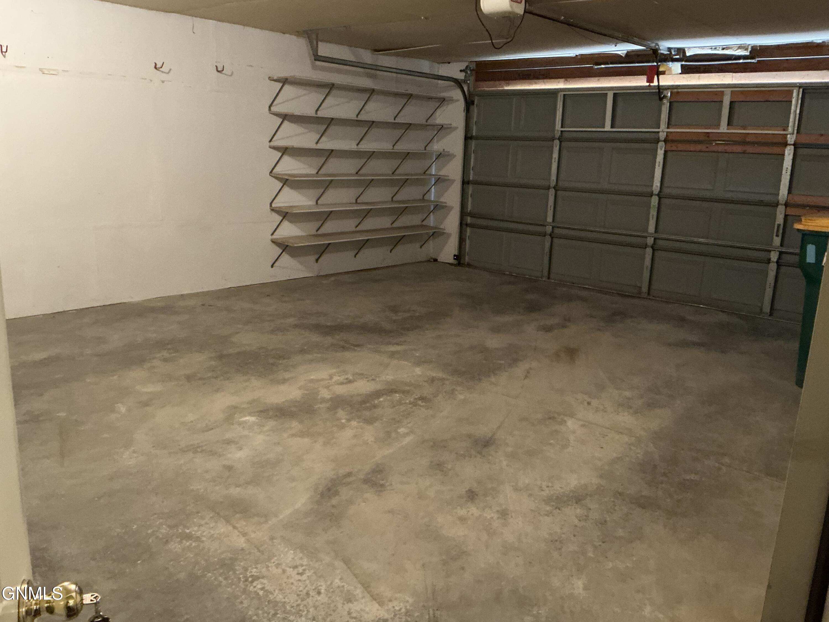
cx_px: 414
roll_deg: -1.1
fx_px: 671
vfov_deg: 49.7
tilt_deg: -13.3
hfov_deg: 63.4
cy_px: 311
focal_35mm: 28
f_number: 1.8
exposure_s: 1/30
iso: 500
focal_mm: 3
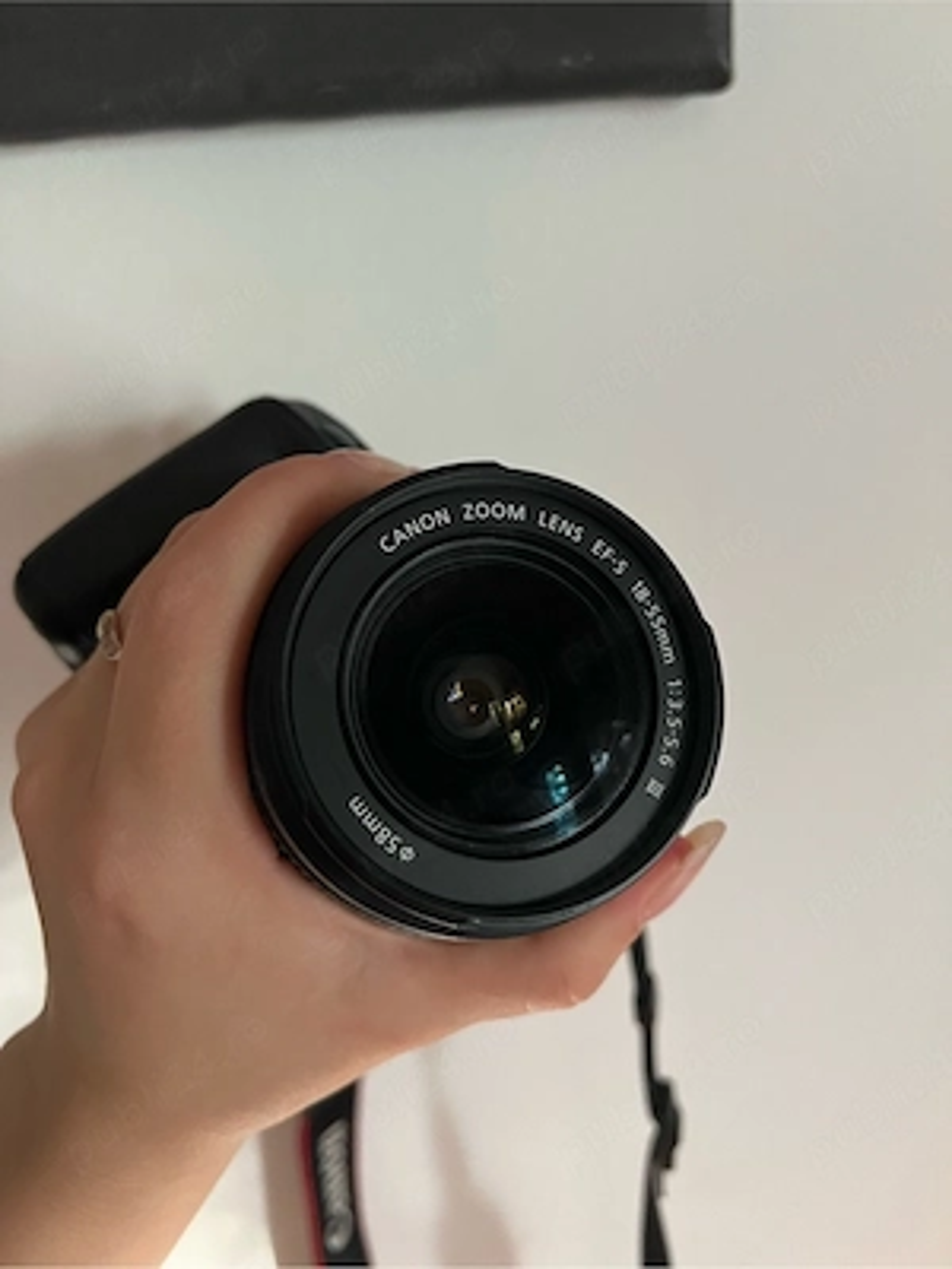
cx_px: 476
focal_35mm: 26
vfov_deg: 67.3
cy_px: 634
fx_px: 953
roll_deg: +4.6
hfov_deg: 53.1
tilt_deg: -21.9
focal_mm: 5.7
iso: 500
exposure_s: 1/50
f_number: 1.5
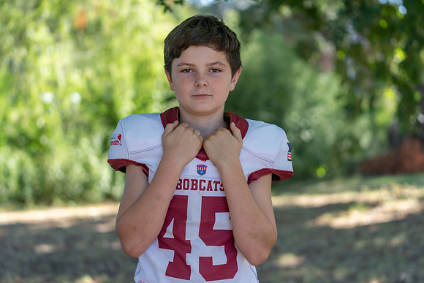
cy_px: 142
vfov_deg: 19.0
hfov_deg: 28.1
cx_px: 212
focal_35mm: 72
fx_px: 846
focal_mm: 70
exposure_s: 1/320
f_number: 2.8
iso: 125
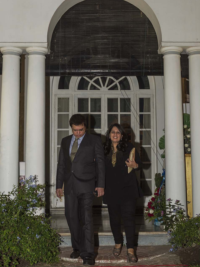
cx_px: 101
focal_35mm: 35
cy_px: 123
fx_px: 270
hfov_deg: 40.7
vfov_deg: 52.6
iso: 400
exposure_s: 1/60
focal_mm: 32
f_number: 5
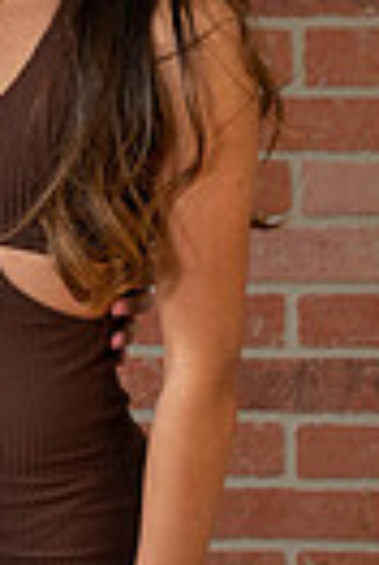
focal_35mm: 168
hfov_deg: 8.0
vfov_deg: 12.1
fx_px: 2639
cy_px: 104
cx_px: -198
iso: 1600
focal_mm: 49
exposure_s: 1/80
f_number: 5.6
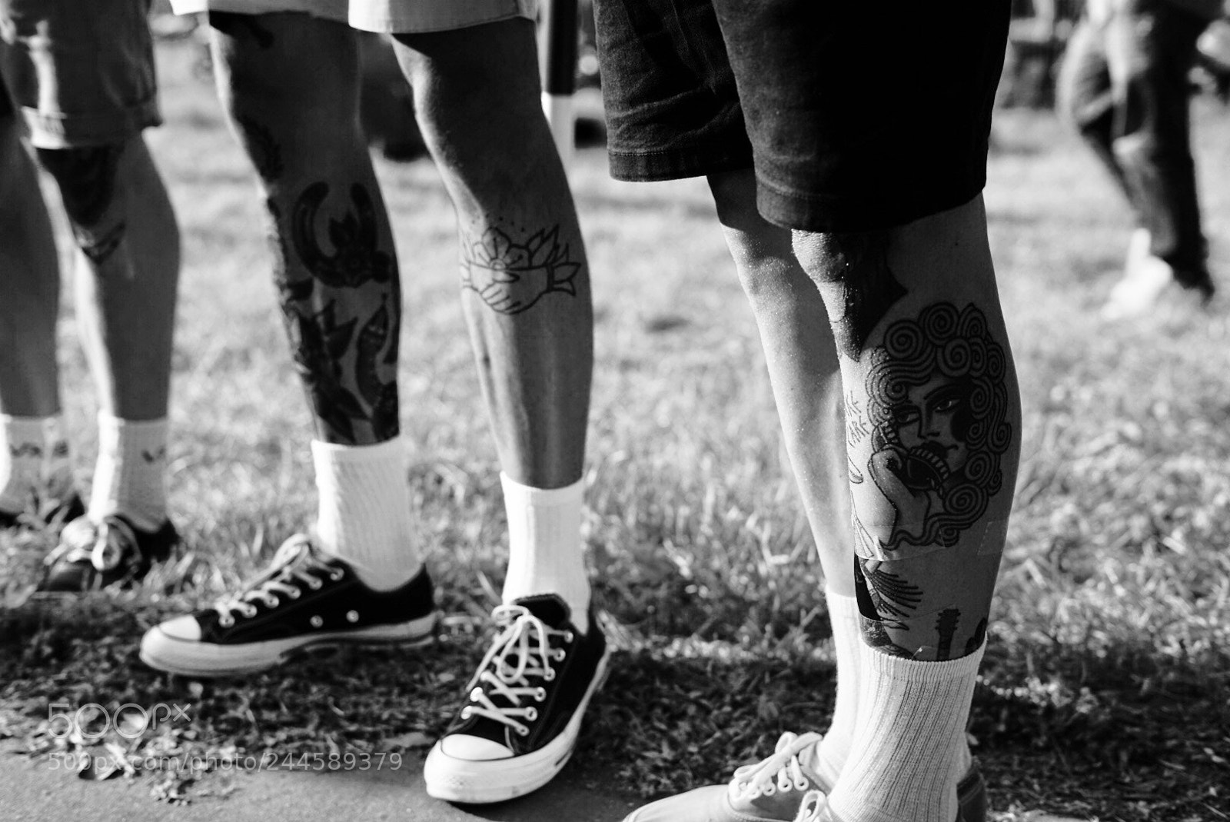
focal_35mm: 50
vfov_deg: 27.0
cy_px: 411
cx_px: 615
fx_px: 1709
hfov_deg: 39.6
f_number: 3.5
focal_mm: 50
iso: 125
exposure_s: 1/250
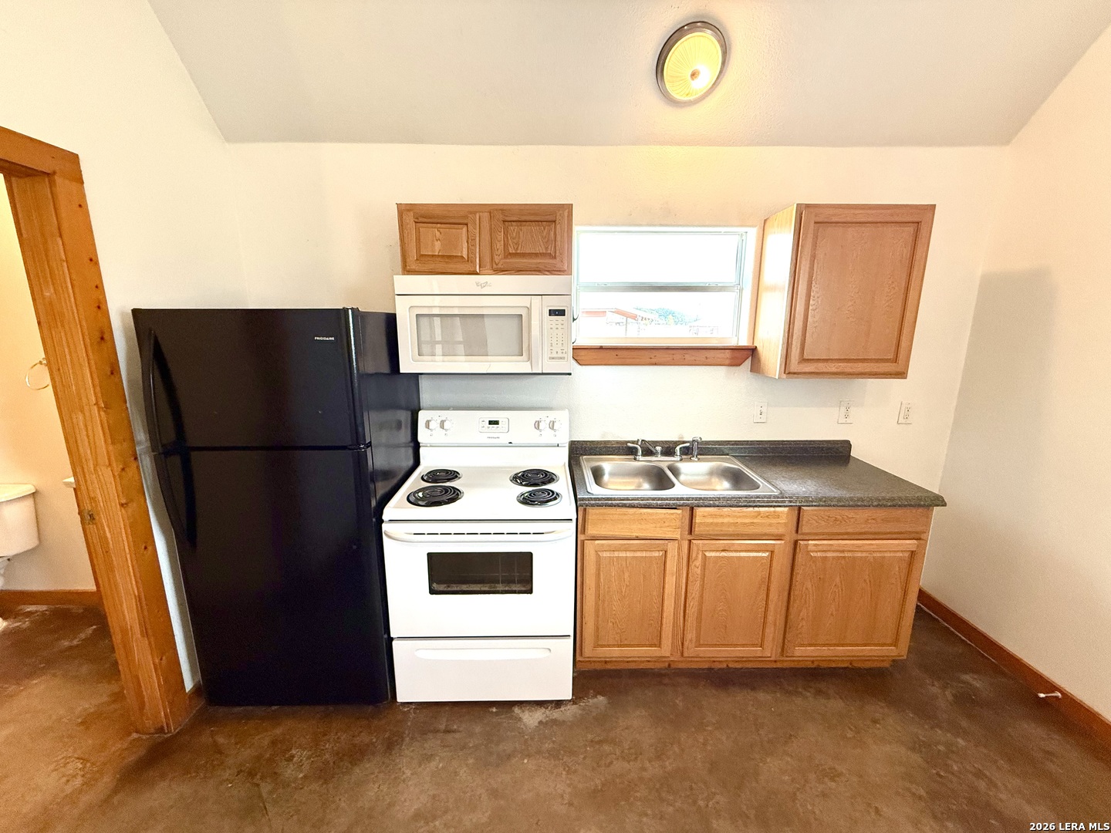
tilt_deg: -11.2
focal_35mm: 14
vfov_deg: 85.7
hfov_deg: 102.1
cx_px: 556
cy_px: 416
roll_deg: -0.2
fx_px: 449
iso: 250
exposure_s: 1/120
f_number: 2.2
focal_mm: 2.22
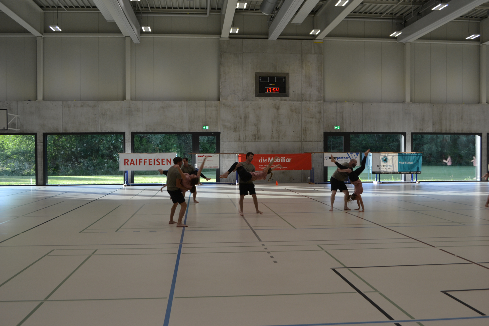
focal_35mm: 36
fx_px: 489
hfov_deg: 53.1
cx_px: 244
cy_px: 163
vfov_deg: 36.9
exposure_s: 1/125
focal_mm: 24
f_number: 5.6
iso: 320
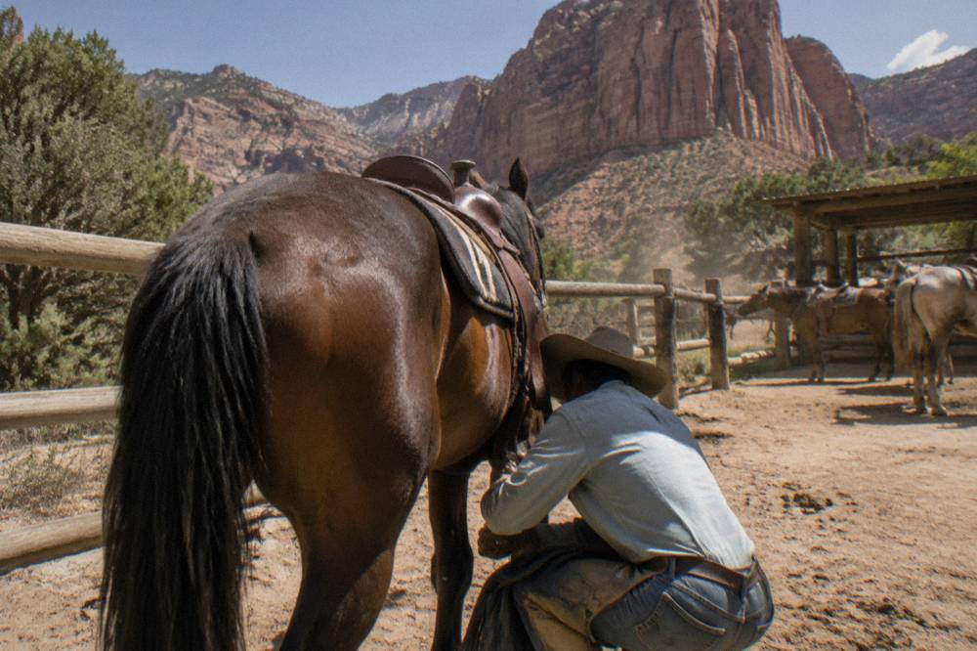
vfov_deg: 28.6
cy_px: 326
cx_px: 488
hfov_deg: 41.9
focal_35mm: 47
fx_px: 1275
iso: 200
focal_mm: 47
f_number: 11
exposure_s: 1/80
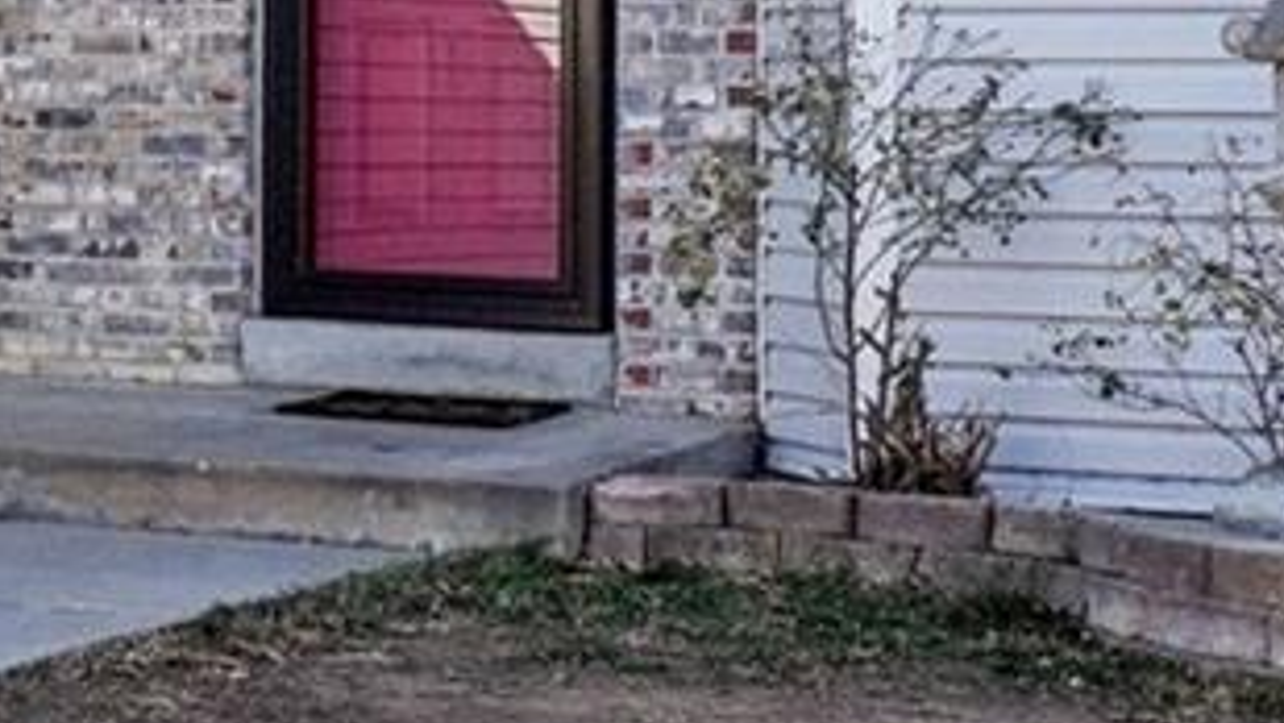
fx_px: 3882
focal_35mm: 114
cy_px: -54
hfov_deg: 17.4
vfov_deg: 10.5
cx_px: -482
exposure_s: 1/400
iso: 400
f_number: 8
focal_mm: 14
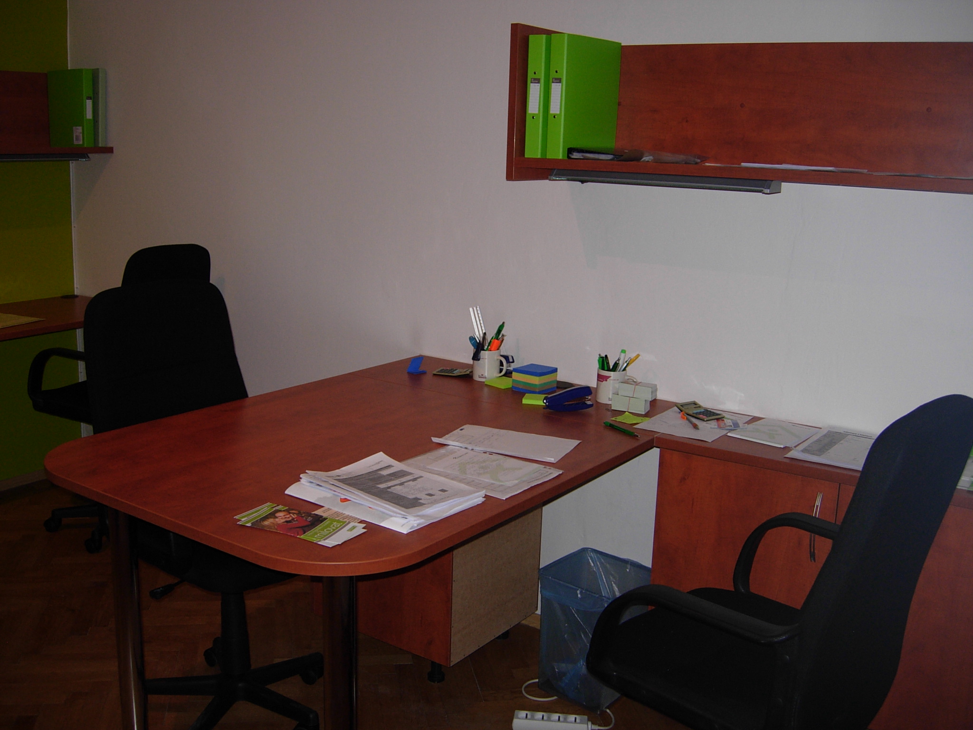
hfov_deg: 51.4
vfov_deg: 39.7
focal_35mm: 36
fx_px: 1012
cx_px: 486
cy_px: 365
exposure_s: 1/62.1
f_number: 2.7
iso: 68
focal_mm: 7.5
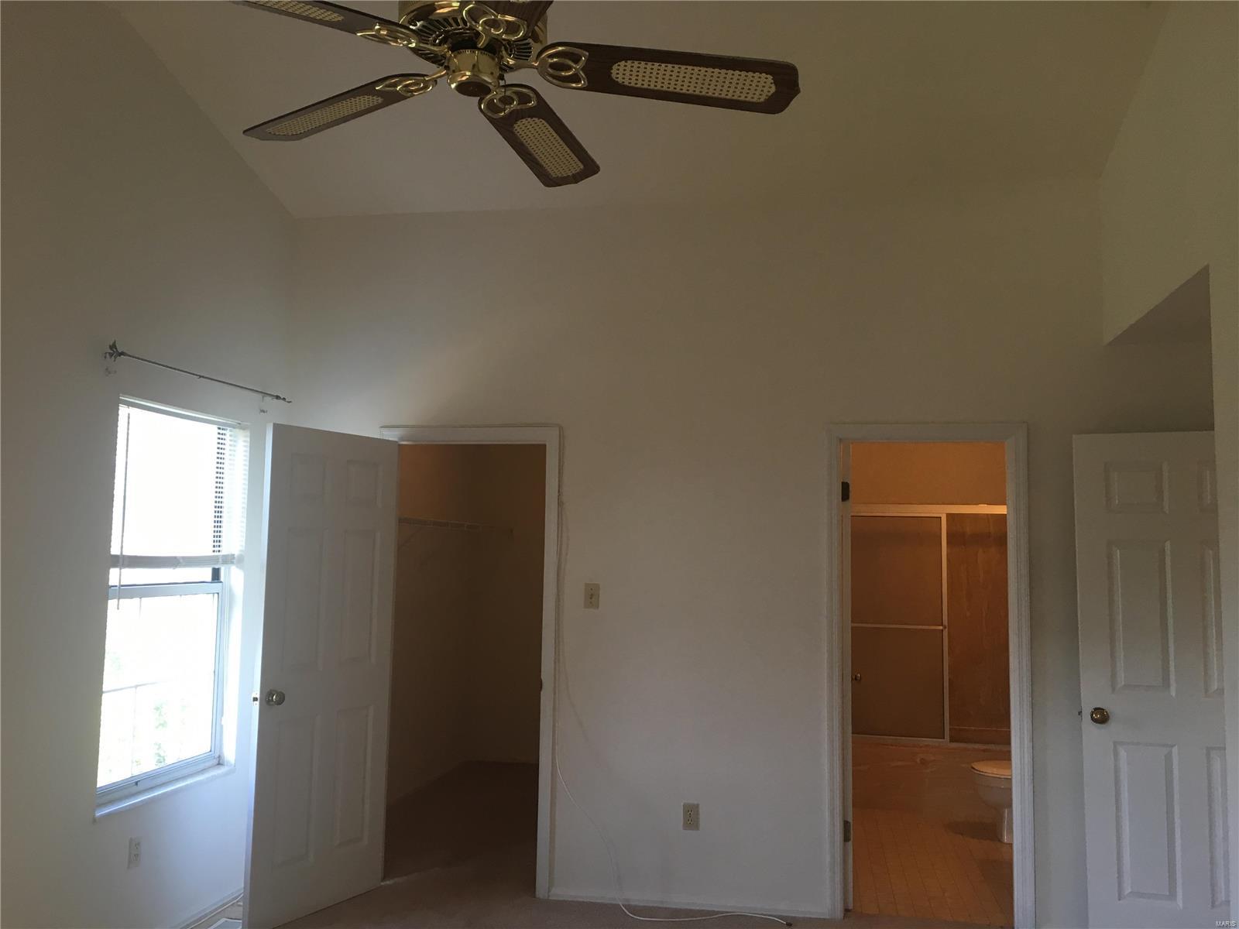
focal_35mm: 29
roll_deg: -0.8
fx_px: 1038
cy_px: 464
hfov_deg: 61.7
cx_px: 620
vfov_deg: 48.2
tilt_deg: +4.4
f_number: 2.2
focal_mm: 4.15
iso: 25
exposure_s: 1/30
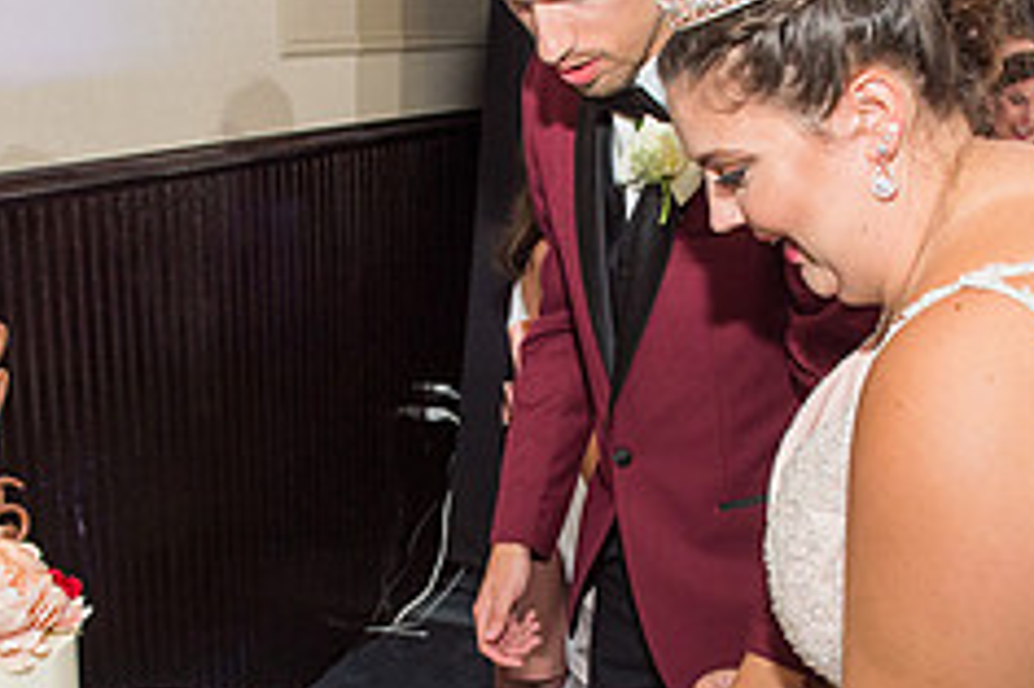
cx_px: 548
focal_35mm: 59
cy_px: 530
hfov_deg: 33.9
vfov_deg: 22.7
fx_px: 1693
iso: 800
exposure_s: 1/125
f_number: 5.6
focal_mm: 24
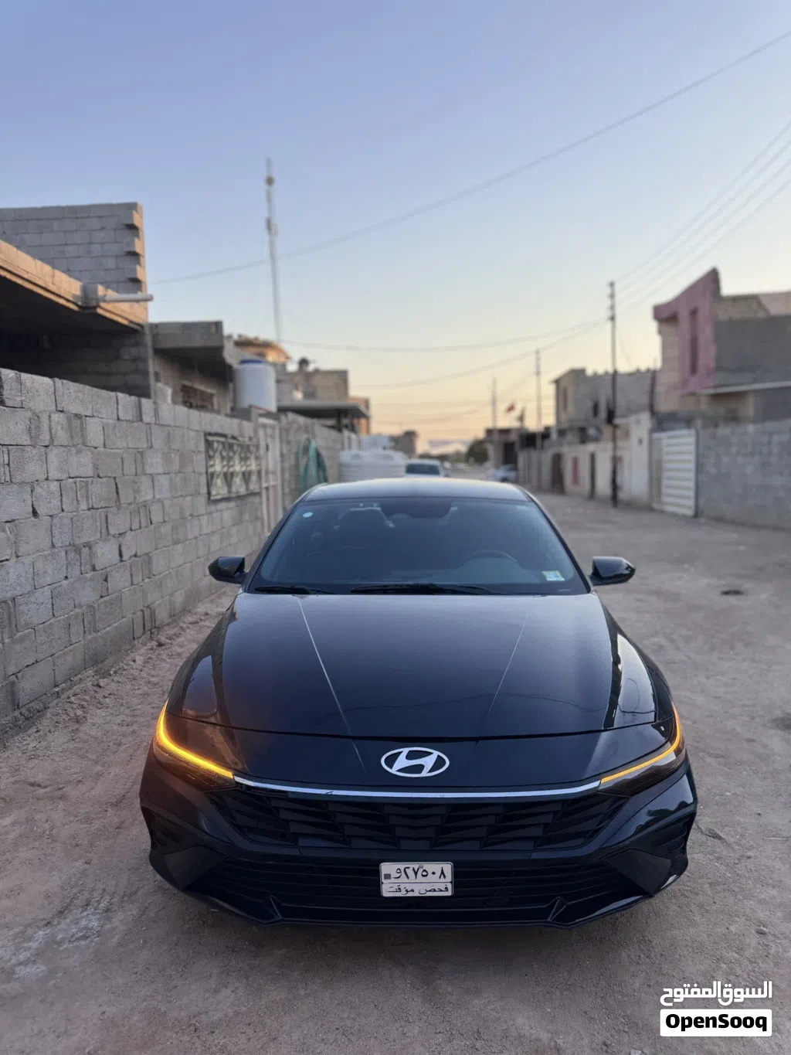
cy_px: 528
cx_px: 396
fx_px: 731
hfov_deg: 56.8
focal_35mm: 24
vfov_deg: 71.6
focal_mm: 6.76
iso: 80
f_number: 1.78
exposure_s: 1/1285
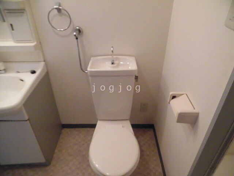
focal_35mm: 24
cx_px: 117
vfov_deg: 56.8
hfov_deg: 71.6
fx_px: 162
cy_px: 88
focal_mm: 4.3
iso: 800
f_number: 3.1
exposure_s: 1/100
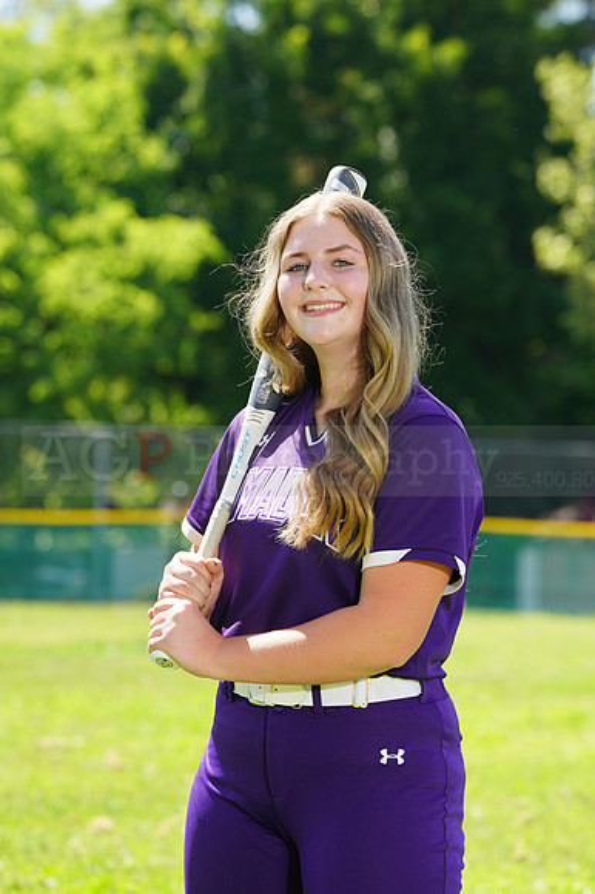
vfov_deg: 7.8
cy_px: 447
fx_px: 6577
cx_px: 298
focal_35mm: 265
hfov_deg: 5.2
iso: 200
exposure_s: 1/125
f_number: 10
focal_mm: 265
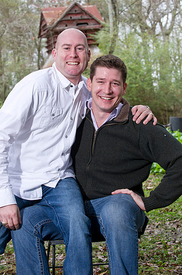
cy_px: 138
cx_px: 91
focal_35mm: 70
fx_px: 532
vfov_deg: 28.9
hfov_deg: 19.4
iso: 800
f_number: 5.6
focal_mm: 70
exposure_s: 1/125
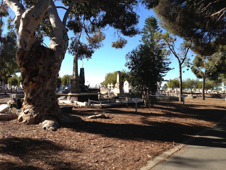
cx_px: 113
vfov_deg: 42.9
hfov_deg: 55.4
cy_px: 85
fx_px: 215
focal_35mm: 33
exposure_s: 1/686
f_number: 2.4
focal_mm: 4.13
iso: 50
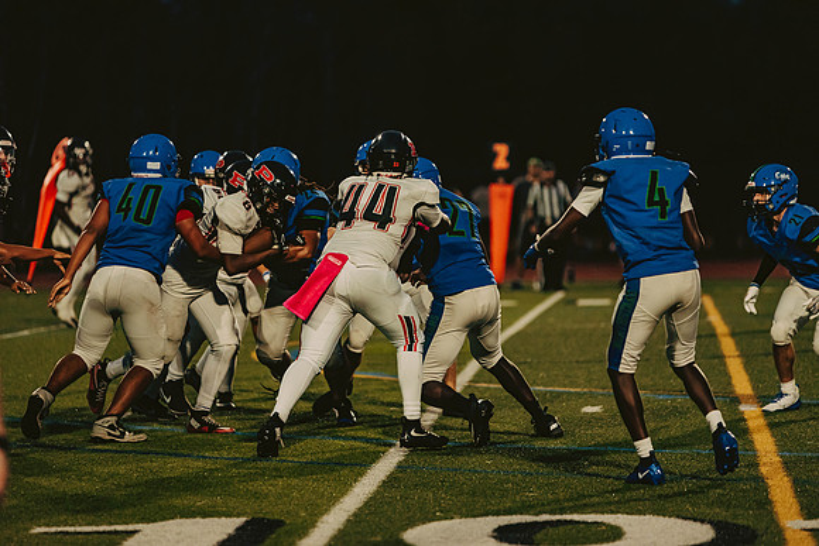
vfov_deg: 7.0
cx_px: 410
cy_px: 273
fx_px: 4437
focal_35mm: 195
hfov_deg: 10.5
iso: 1600
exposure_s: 1/1250
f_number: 2.8
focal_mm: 195
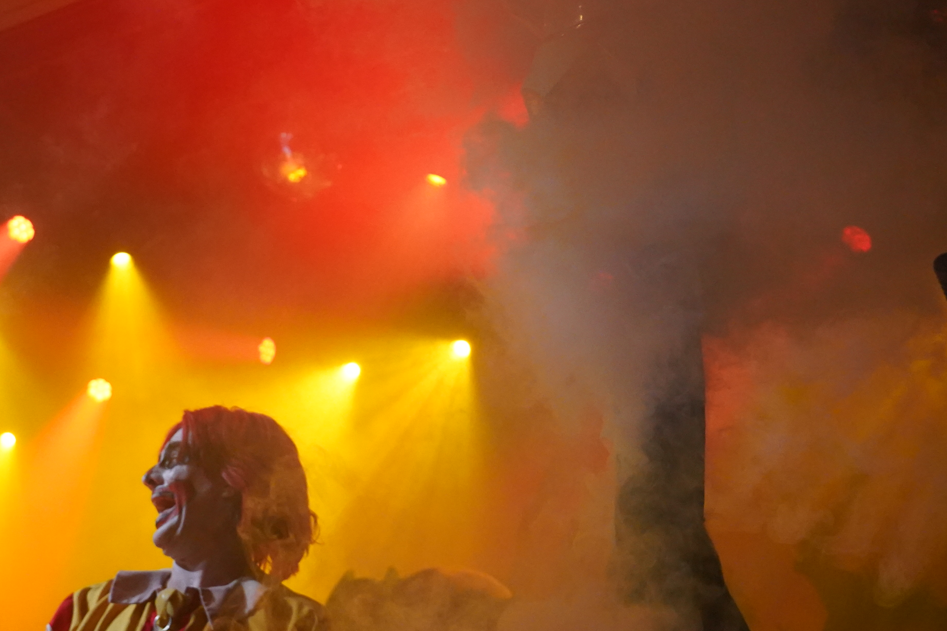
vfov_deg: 25.0
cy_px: 243
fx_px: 1420
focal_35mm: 54
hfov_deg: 36.6
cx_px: 331
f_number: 4
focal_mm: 33
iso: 8000
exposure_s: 1/160
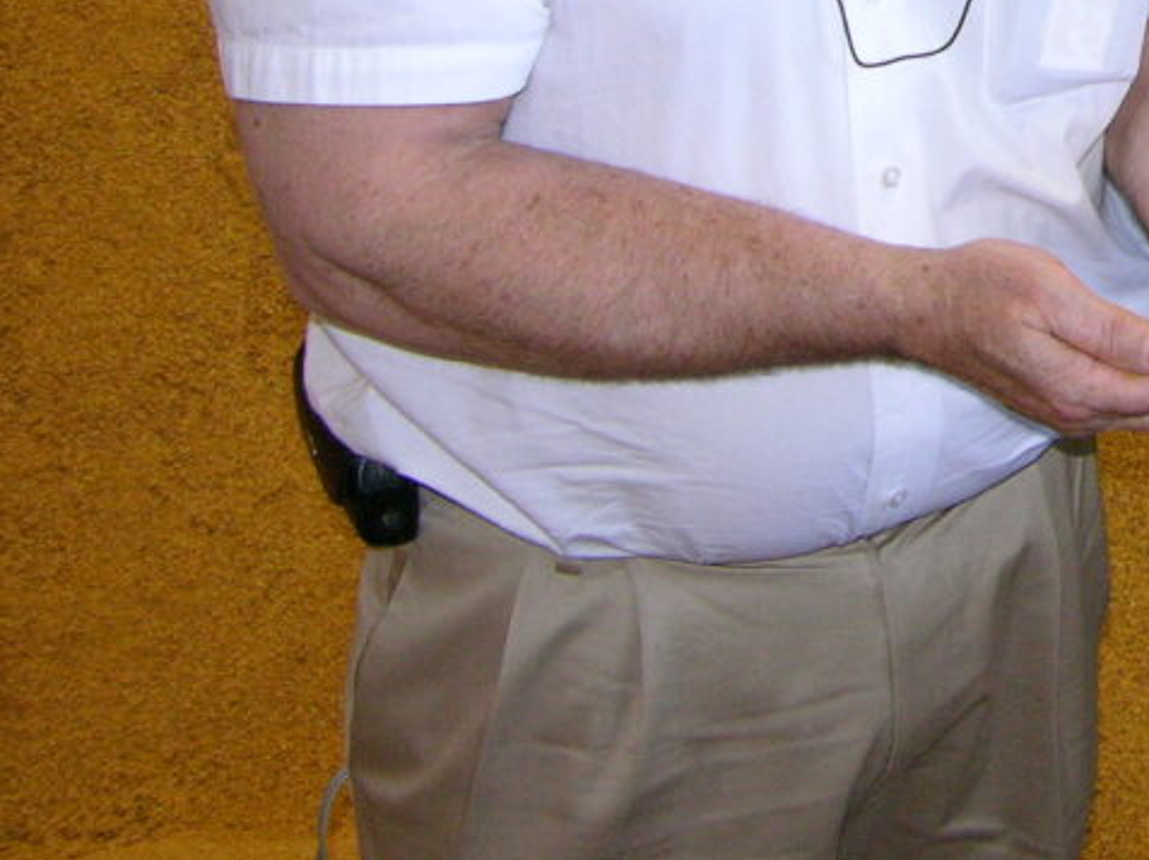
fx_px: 3118
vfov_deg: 15.0
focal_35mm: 94
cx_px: 1465
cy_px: -263
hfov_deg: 19.4
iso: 200
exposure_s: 1/60.1
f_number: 2.8
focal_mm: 9
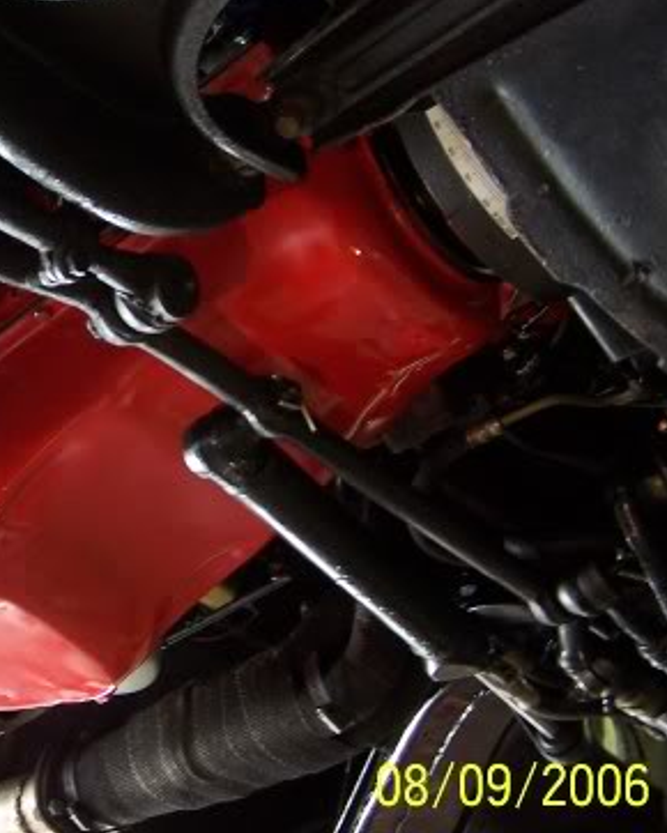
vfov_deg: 31.9
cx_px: 62
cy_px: 412
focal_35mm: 59
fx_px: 1455
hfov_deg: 25.0
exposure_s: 1/8
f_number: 2.8
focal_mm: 6.3
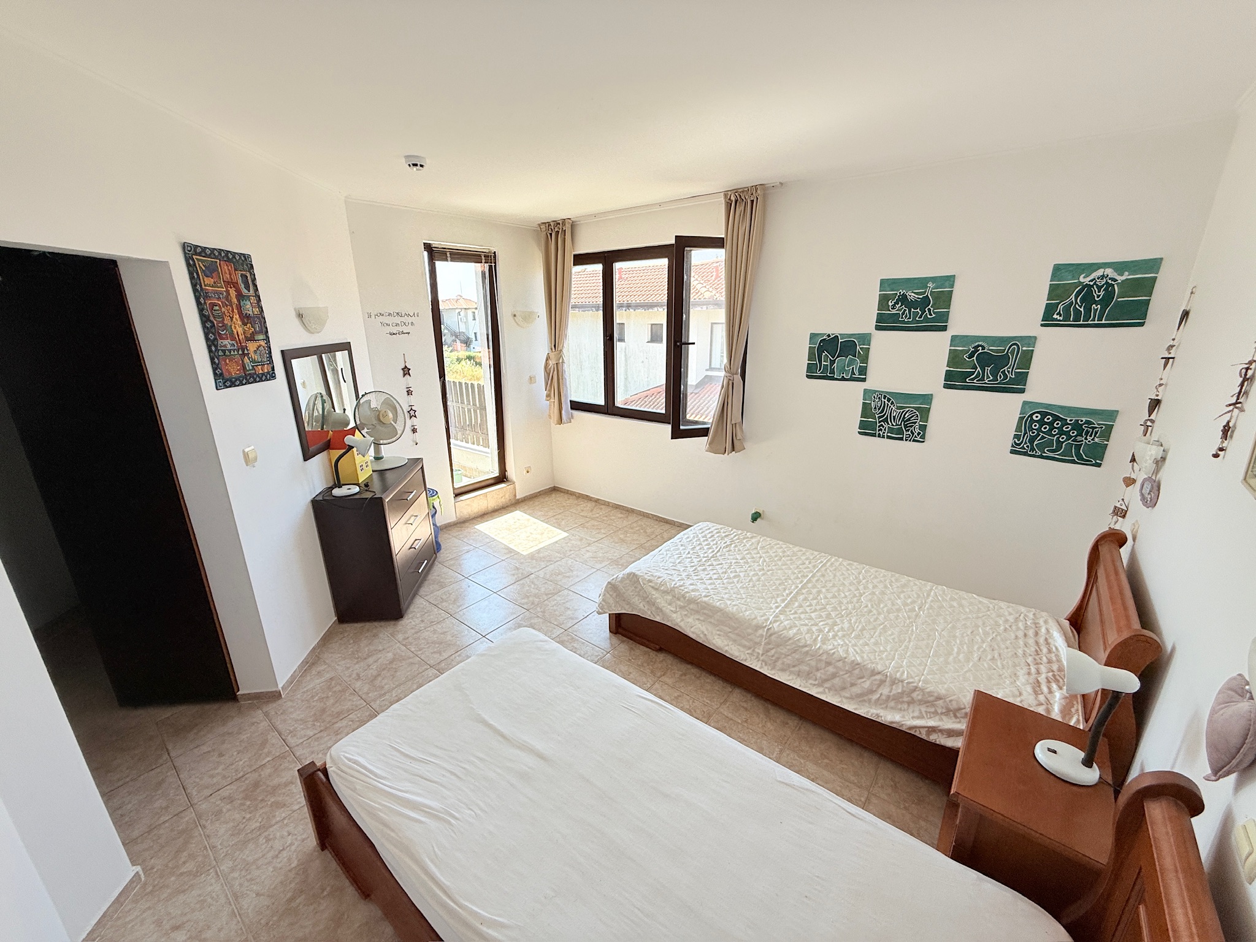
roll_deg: +0.0
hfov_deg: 102.1
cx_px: 628
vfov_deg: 85.7
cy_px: 471
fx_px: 508
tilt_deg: -17.1
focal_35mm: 14
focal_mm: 2.22
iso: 64
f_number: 2.2
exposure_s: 1/285
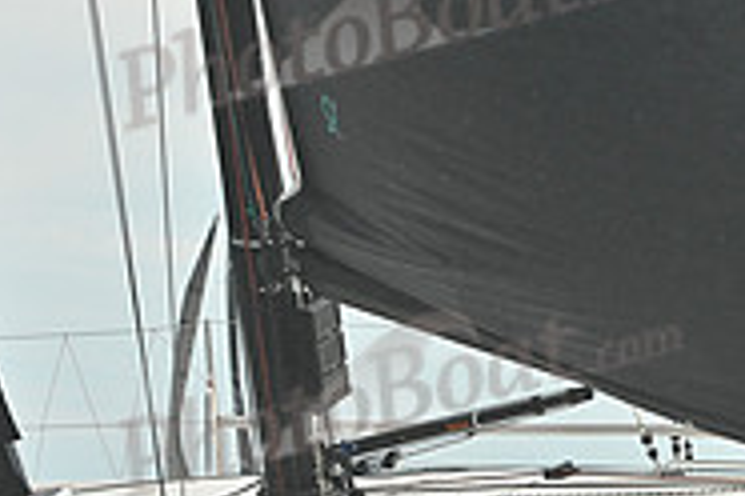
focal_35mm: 256
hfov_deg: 8.0
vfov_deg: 5.4
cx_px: 893
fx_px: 5297
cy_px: 546
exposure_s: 1/1250
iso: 320
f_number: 9
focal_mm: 82
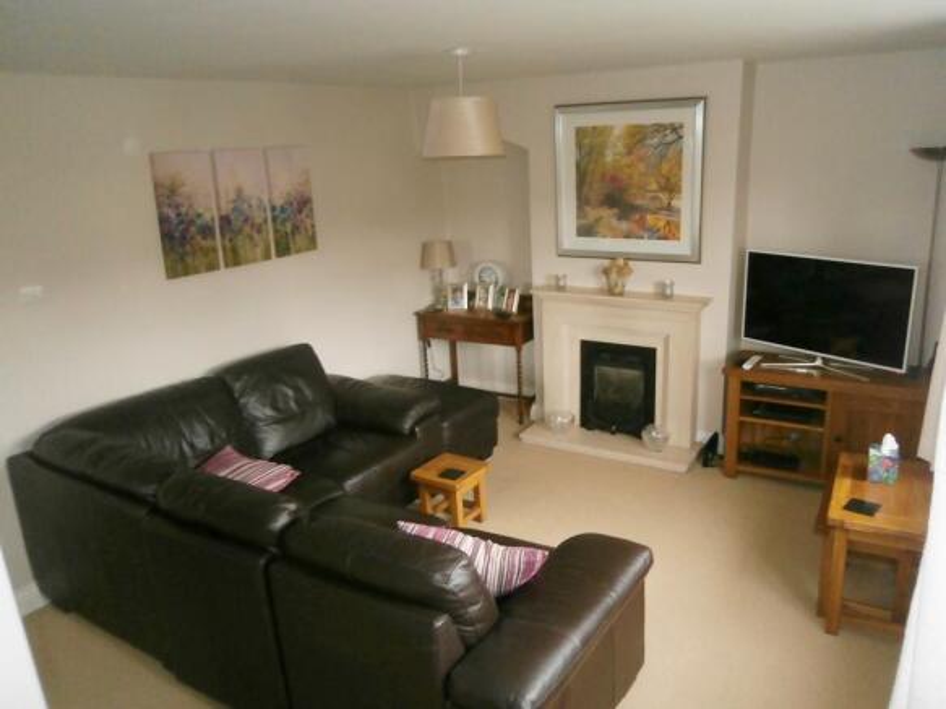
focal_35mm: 26
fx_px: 710
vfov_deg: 53.0
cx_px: 473
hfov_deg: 67.3
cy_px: 354
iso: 200
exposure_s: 1/30
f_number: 2.8
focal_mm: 4.7
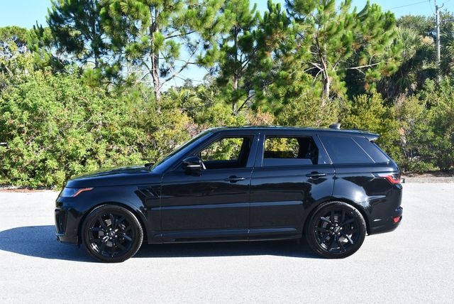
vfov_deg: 26.0
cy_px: 152
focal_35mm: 52
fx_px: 656
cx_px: 227
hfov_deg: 38.2
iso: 200
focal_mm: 26
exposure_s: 1/250
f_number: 6.3
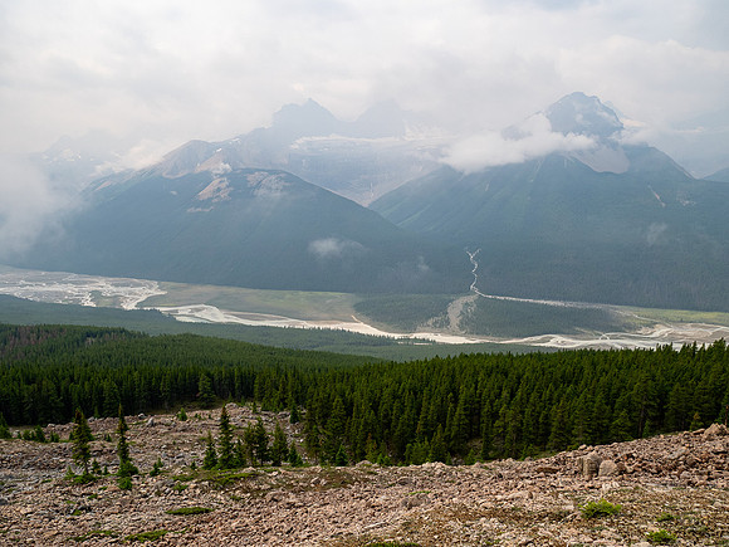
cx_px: 364
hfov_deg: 71.6
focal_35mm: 24
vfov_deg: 56.8
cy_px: 274
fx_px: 505
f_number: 8
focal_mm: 12
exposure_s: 1/250
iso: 200
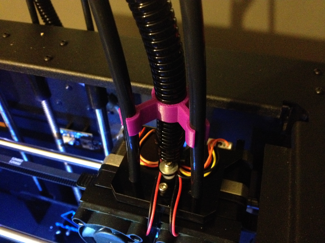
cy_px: 122
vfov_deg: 40.7
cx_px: 162
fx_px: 329
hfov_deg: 52.6
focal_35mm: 35
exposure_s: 1/15
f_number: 2.4
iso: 800
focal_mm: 4.28
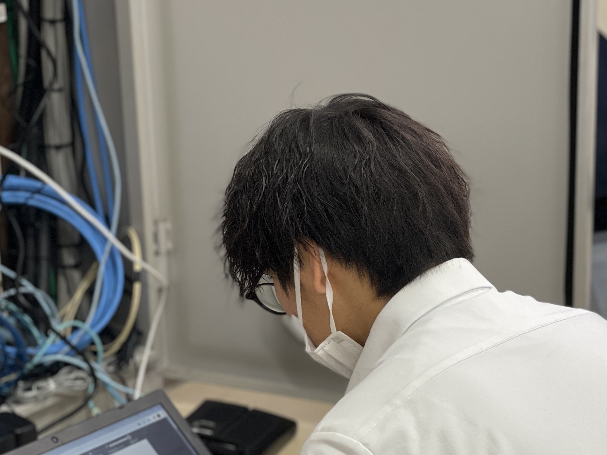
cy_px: 314
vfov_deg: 12.1
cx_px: 481
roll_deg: -0.2
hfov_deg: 16.0
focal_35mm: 122
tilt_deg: -23.5
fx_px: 2139
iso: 100
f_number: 2.2
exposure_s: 1/121
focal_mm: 7.5
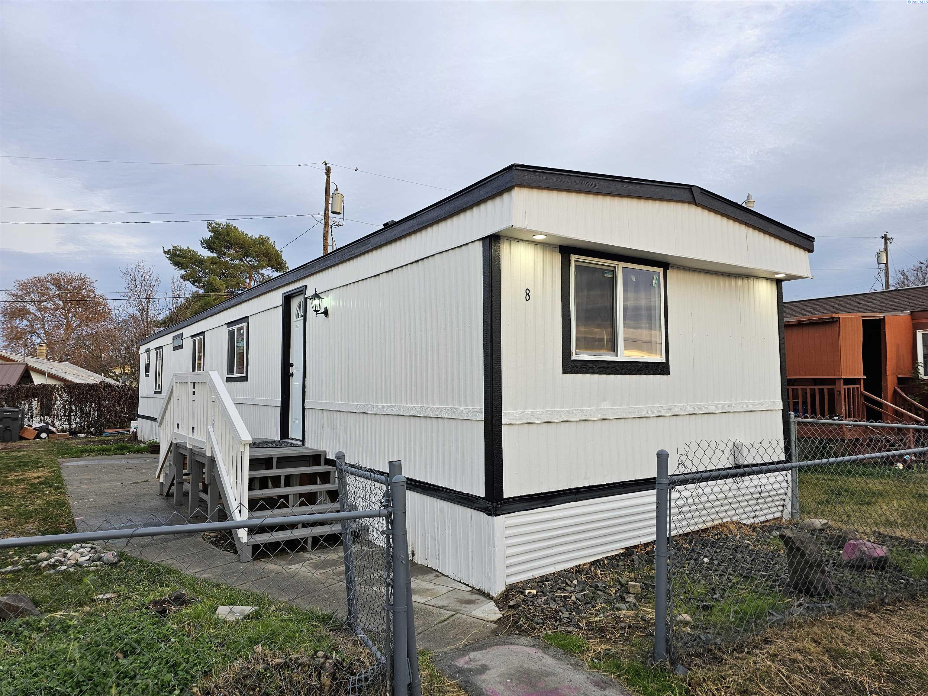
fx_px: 617
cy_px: 348
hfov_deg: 73.9
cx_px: 464
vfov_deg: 58.9
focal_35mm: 23
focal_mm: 6.3
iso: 40
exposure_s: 1/207
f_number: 1.7
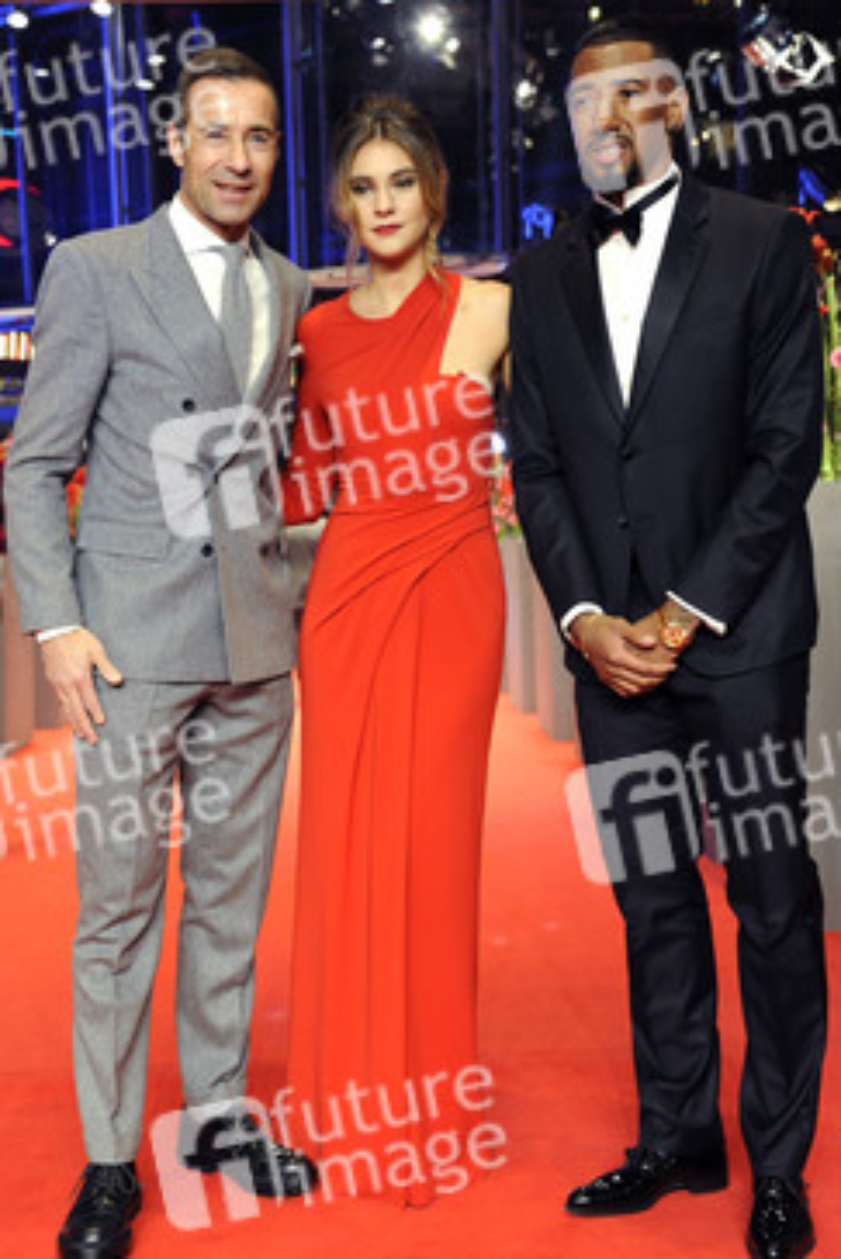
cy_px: 630
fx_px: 1540
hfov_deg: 30.5
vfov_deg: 44.5
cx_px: 431
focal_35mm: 44
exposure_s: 1/125
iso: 2000
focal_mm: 40
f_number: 4
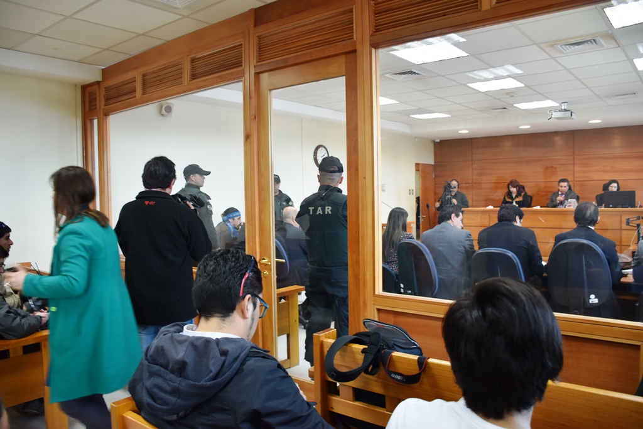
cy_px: 214
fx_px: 482
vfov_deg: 47.9
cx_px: 322
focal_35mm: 27
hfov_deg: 67.4
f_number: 4
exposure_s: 1/60
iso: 640
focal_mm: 18
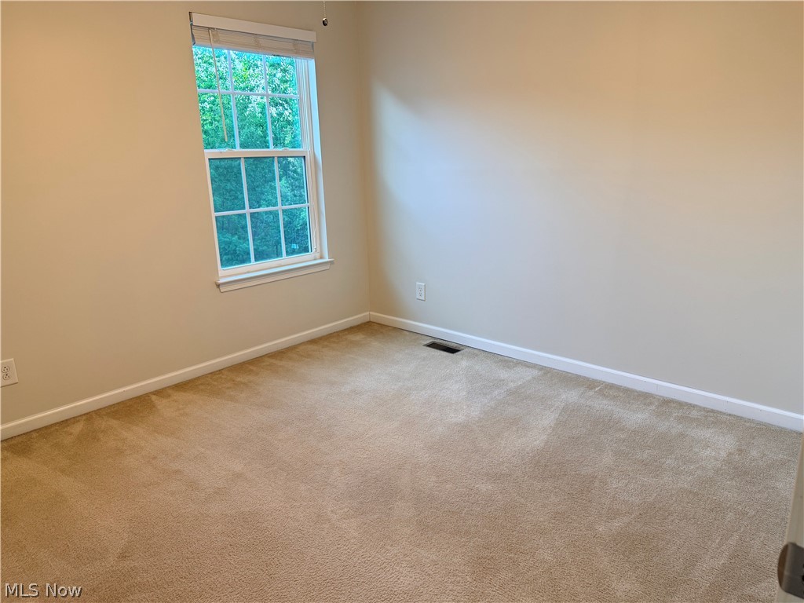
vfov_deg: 56.8
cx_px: 402
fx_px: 557
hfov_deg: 71.6
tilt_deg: -13.2
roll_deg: +1.6
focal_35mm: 24
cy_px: 302
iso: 125
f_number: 1.78
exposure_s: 1/120
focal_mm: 6.76
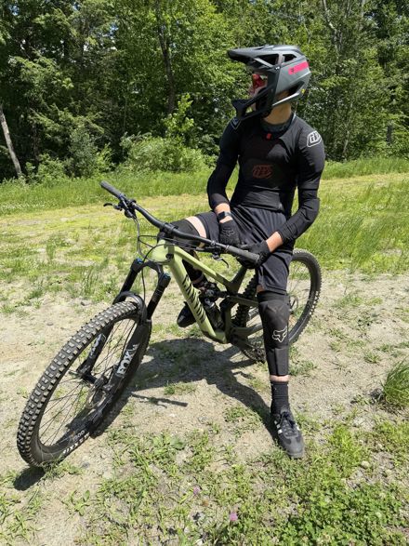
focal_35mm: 24
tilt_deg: -20.2
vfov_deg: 71.6
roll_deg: -3.1
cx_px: 204
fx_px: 378
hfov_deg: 56.8
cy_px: 273
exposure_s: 1/2907
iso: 80
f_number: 1.78
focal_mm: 6.76
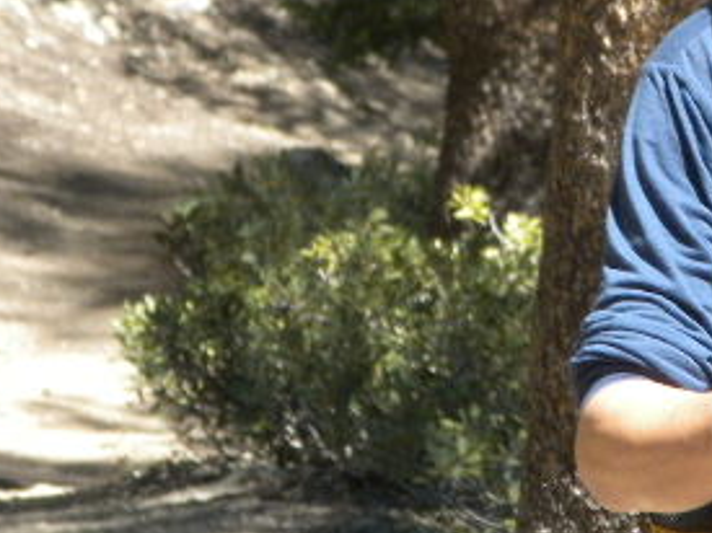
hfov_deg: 3.0
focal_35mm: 665
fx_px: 13672
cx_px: 786
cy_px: 201
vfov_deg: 2.2
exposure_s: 1/442
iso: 307
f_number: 5.2
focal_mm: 42.1
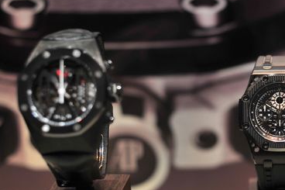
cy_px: 133
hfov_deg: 19.6
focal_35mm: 102
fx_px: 807
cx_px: 266
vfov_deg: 13.4
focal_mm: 50
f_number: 2.8
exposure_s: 1/80
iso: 250
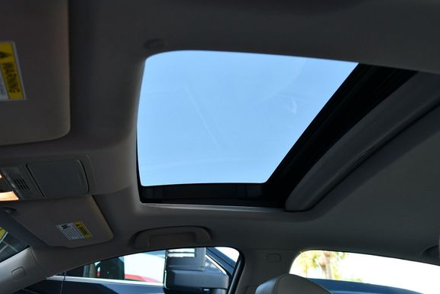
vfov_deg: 33.4
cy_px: 134
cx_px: 231
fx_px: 489
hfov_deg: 48.4
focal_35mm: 40
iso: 400
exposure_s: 1/250
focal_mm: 18
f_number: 4
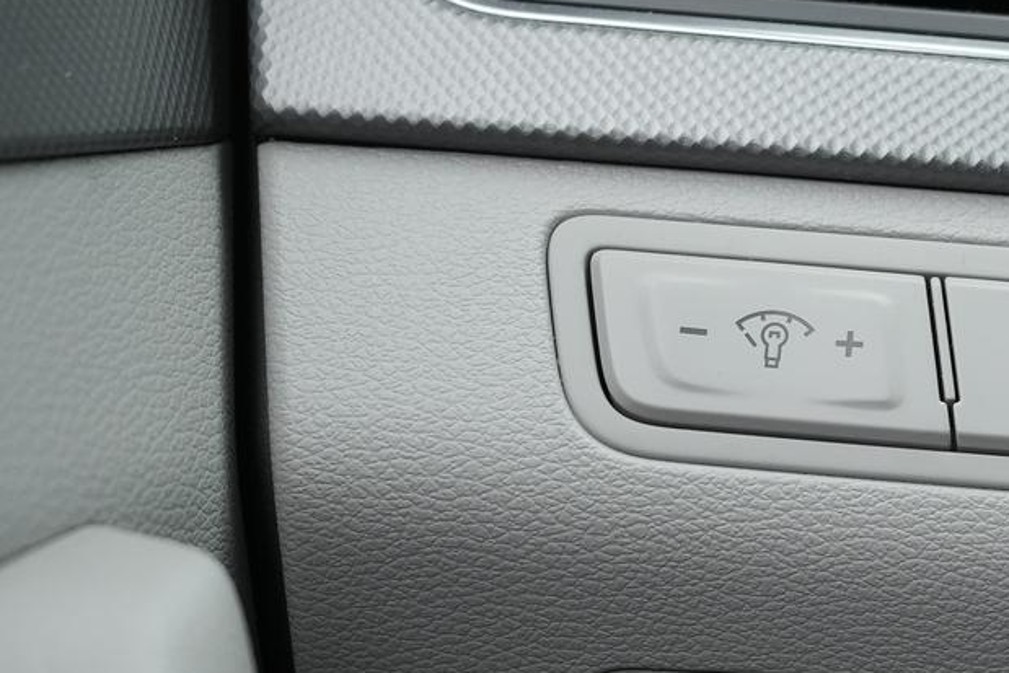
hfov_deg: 21.8
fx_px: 2551
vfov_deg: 15.0
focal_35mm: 91
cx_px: 939
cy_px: 451
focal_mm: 44
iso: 1000
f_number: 4.5
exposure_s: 1/1250
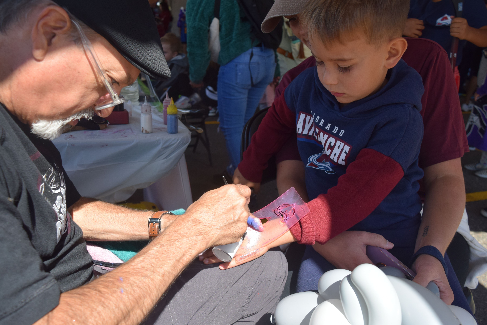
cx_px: 244
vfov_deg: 40.0
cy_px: 162
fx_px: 446
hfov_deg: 57.2
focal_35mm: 33
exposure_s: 1/1250
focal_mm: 22
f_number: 5.6
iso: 400
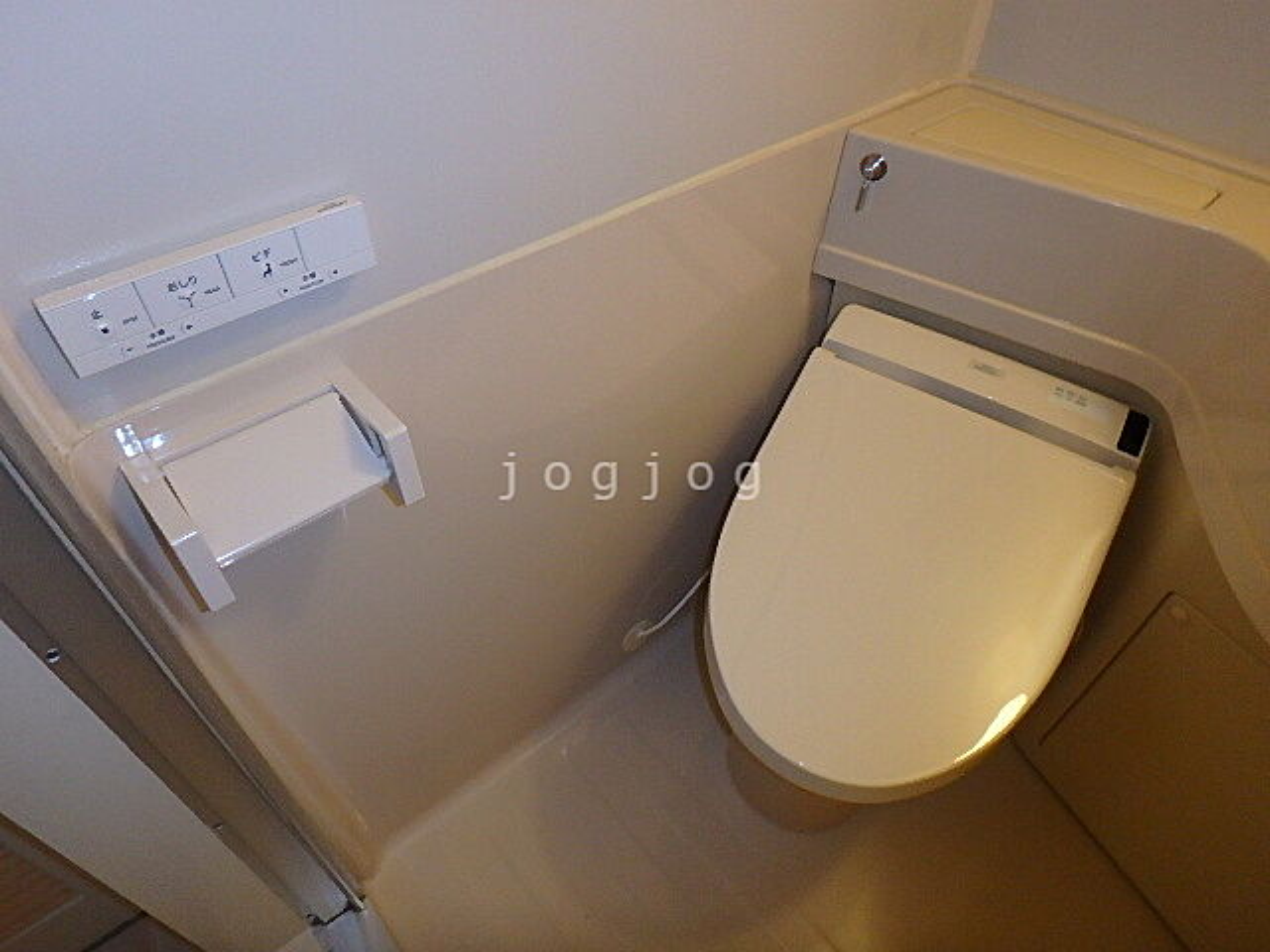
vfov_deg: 63.4
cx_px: 635
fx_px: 770
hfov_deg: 79.0
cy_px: 476
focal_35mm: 21
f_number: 3.5
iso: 400
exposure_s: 1/30
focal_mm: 3.7
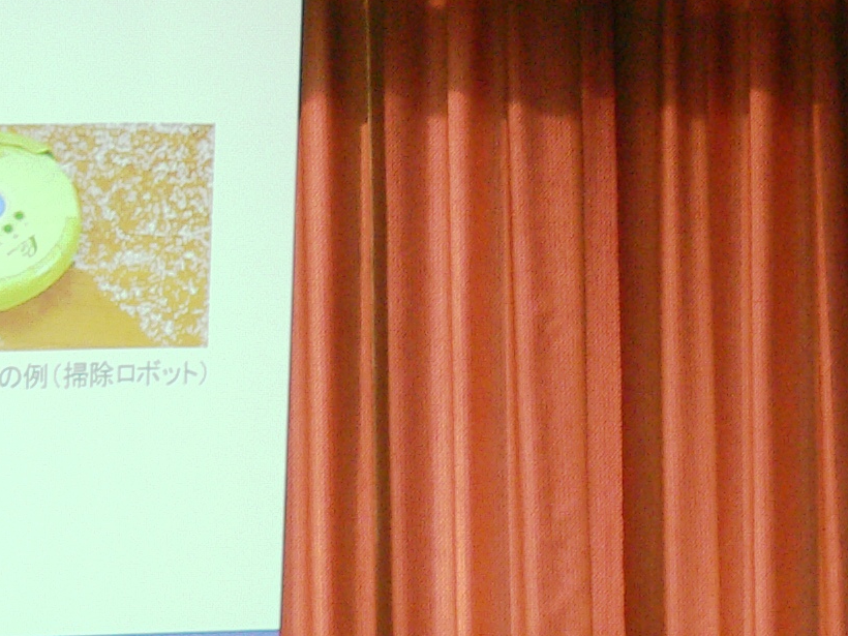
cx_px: 441
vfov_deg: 6.4
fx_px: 5659
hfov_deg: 8.6
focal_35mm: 231
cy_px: 340
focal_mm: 12.3
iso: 200
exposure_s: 1/15
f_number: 4.2
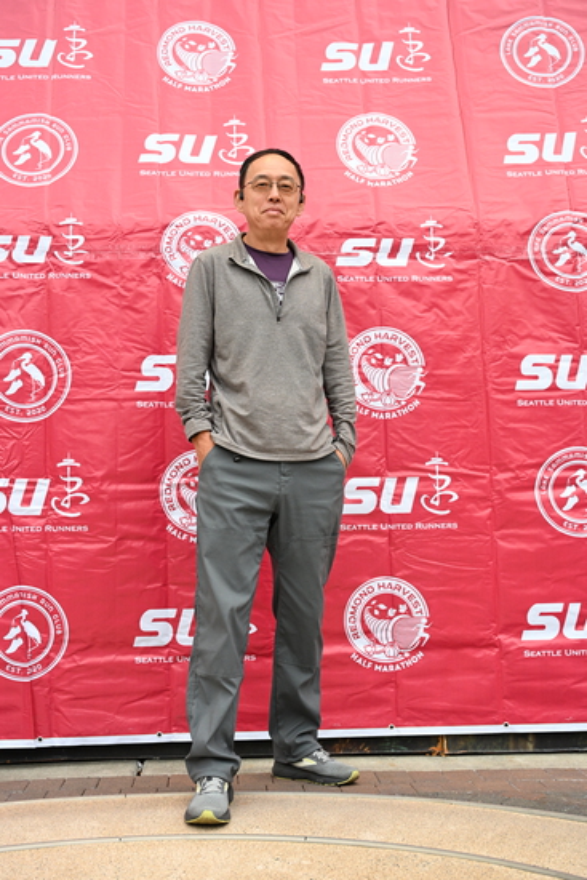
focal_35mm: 46
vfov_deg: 42.7
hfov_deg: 29.3
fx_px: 1124
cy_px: 440
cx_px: 294
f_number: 4
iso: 2000
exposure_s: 1/400
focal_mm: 46
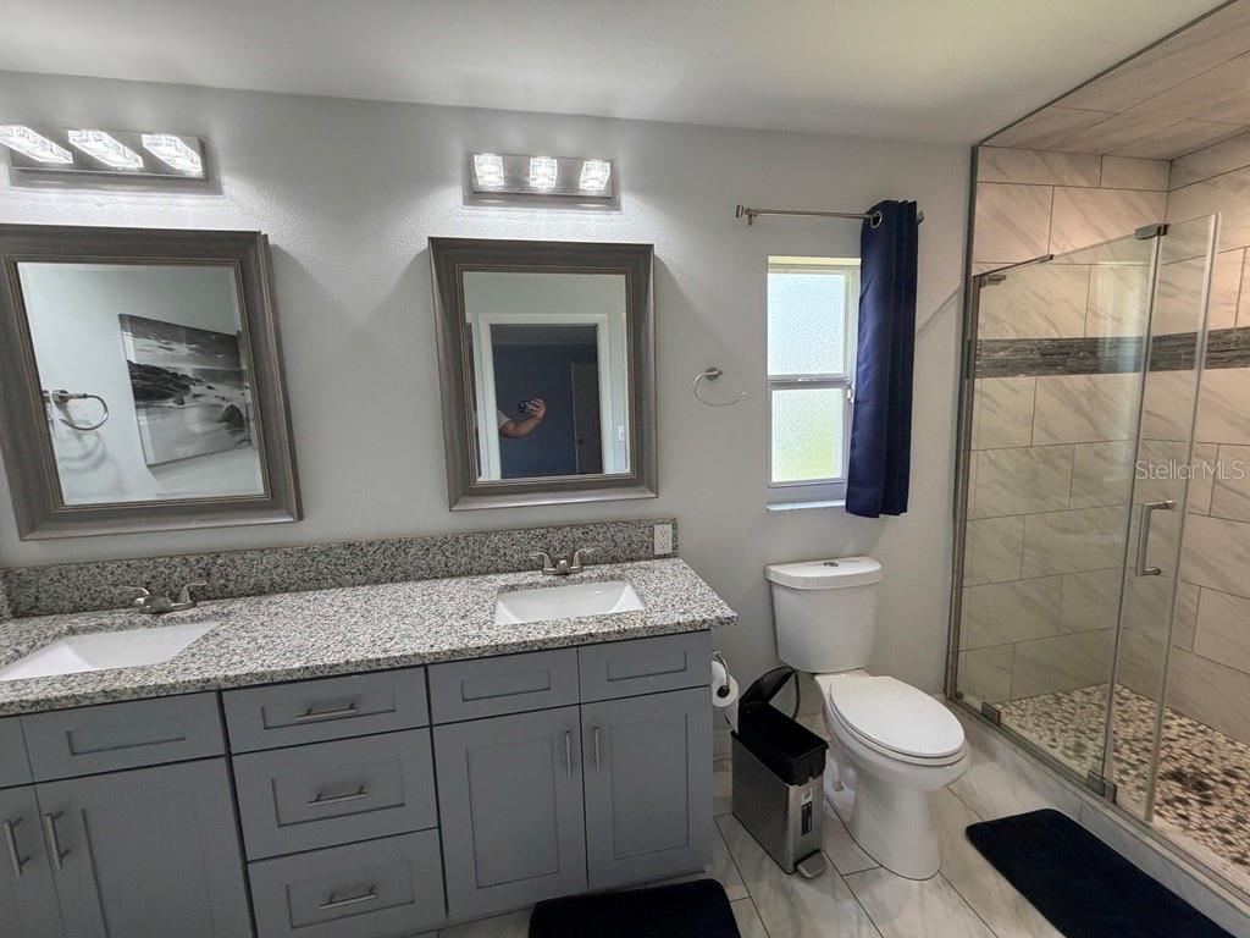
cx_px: 625
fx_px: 506
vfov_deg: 85.7
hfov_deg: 102.1
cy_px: 469
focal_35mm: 14
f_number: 2.2
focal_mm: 2.22
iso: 320
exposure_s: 1/110
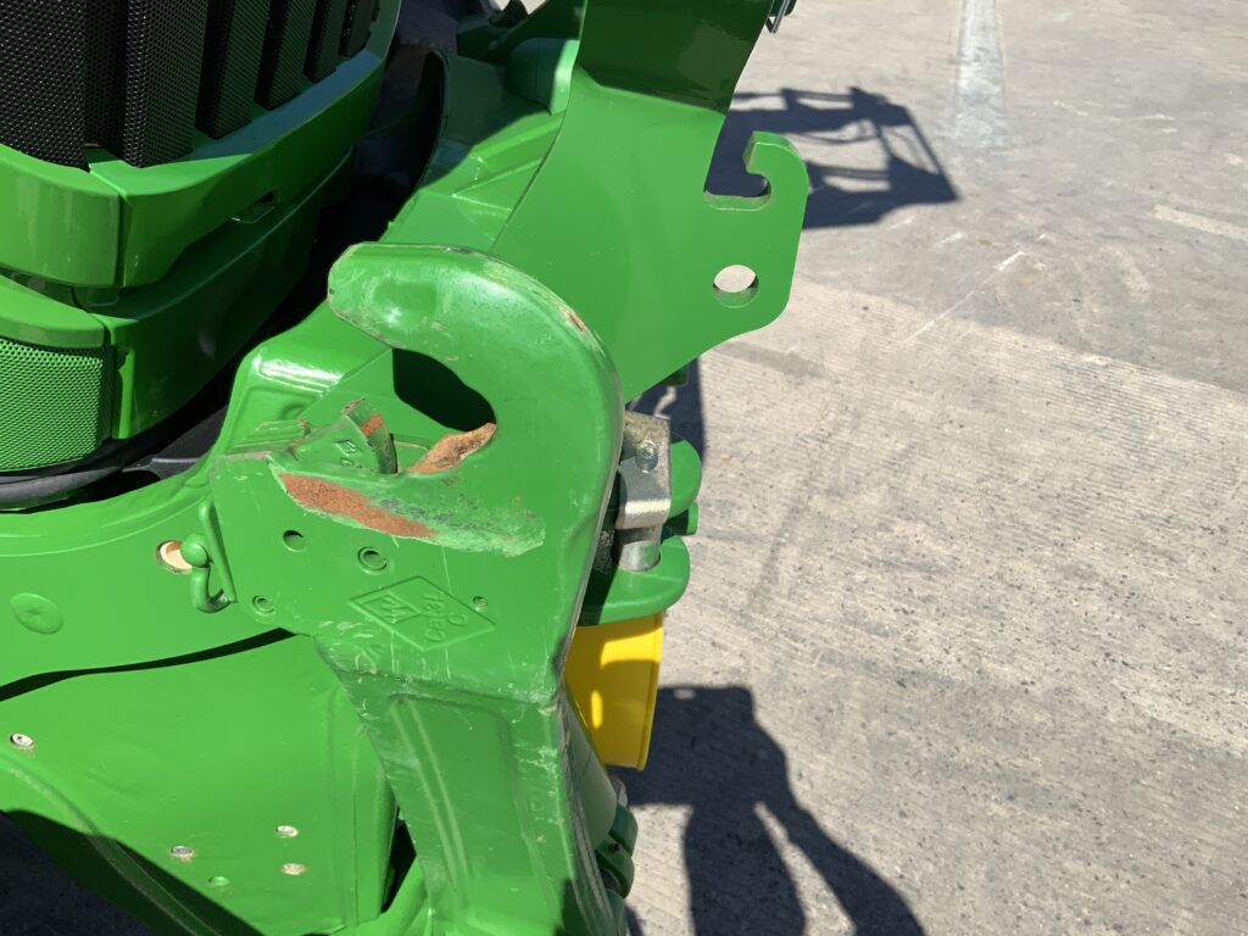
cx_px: 624
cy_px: 468
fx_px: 1046
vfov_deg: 48.2
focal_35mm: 29
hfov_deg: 61.7
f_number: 1.8
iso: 16
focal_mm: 3
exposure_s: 1/1786
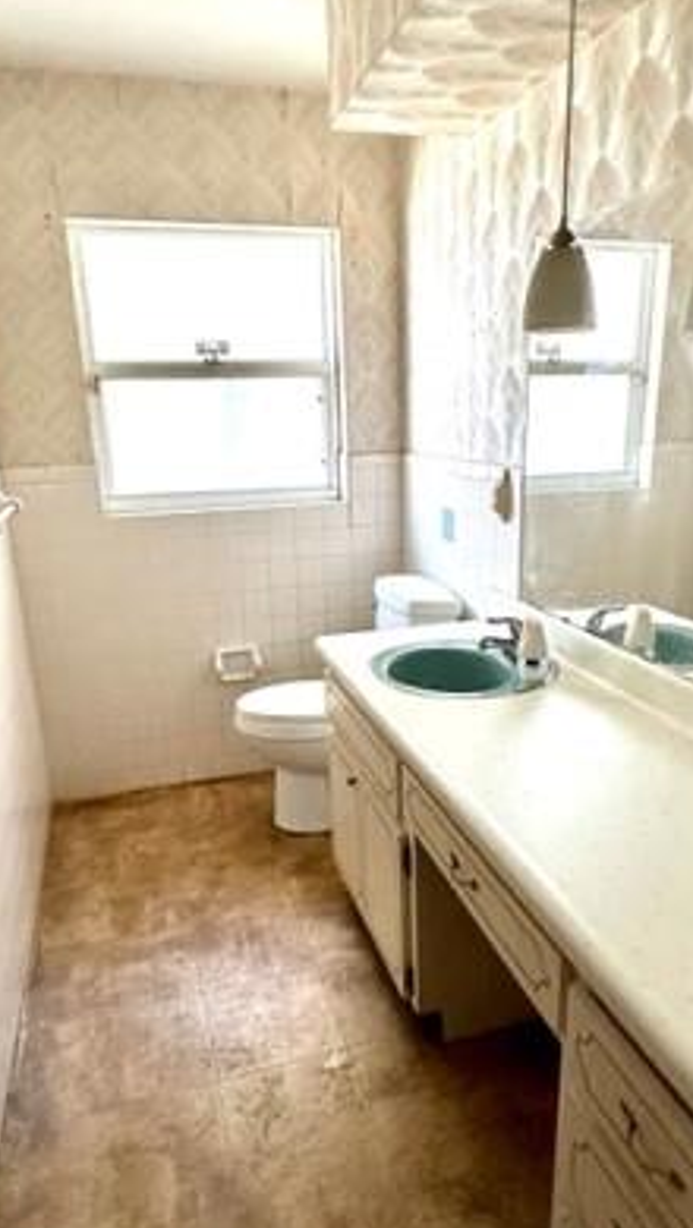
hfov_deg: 46.0
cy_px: 664
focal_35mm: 25
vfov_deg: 73.9
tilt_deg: -17.1
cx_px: 372
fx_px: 815
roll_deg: +0.8
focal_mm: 2.22
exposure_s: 1/99
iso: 250
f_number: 2.2
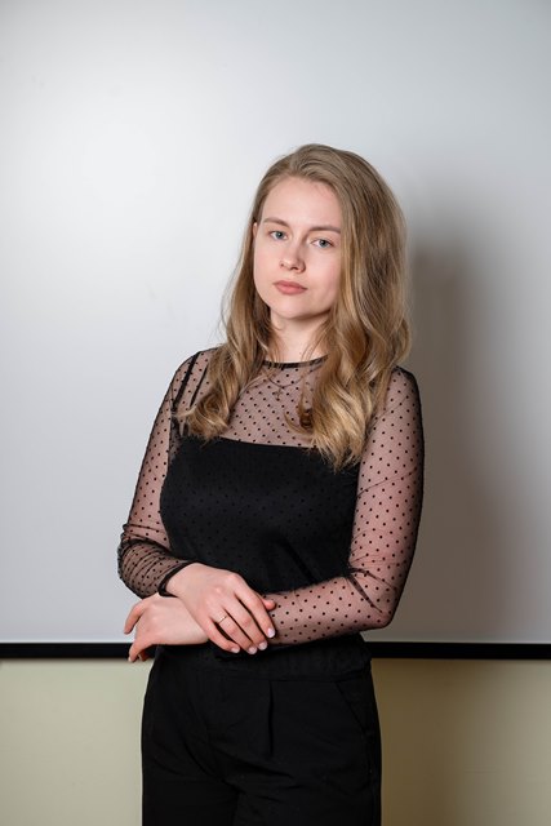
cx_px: 276
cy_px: 413
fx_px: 1606
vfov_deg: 28.8
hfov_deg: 19.5
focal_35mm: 70
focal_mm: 70
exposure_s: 1/160
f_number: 5
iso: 160
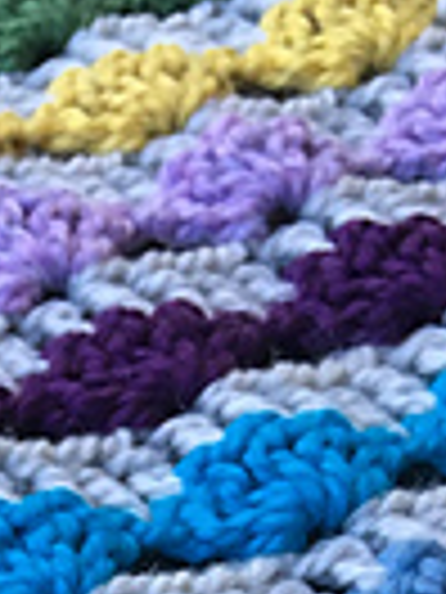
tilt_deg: -49.8
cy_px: 1166
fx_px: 2422
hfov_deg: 9.6
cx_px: -536
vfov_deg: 12.4
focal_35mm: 141
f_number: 2.2
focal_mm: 4.15
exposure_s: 1/30
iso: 32
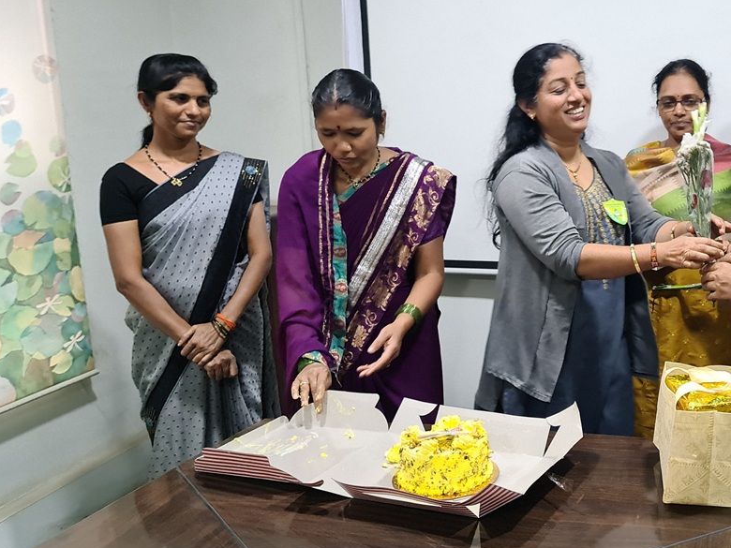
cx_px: 596
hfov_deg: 43.4
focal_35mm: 41
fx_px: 866
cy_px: 238
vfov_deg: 35.1
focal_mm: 7
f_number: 1.8
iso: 640
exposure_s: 1/50
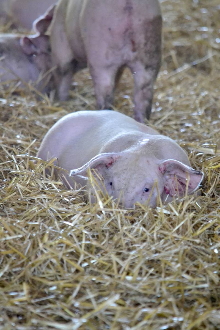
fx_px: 3300
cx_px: 110
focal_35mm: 360
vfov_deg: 5.7
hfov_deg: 3.8
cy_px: 165
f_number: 5.3
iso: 3200
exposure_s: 1/200
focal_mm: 240
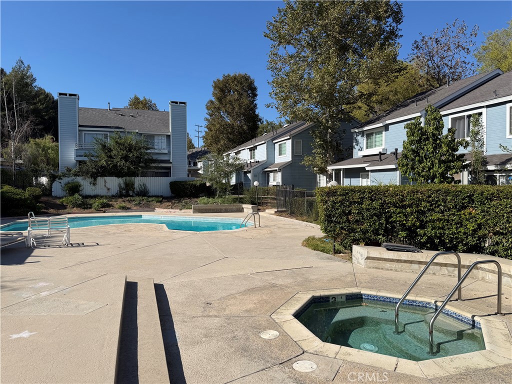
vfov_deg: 56.8
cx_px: 256
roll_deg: +1.0
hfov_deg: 71.6
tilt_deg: -0.3
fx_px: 355
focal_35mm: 24
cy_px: 192
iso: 80
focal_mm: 6.76
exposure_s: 1/5714
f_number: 1.78
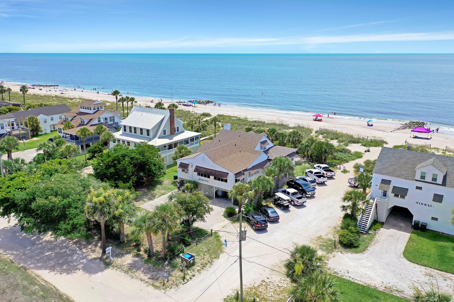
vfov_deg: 46.4
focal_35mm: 28
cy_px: 151
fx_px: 353
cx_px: 227
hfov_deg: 65.5
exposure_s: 1/800
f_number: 3.2
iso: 100
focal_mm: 10.26
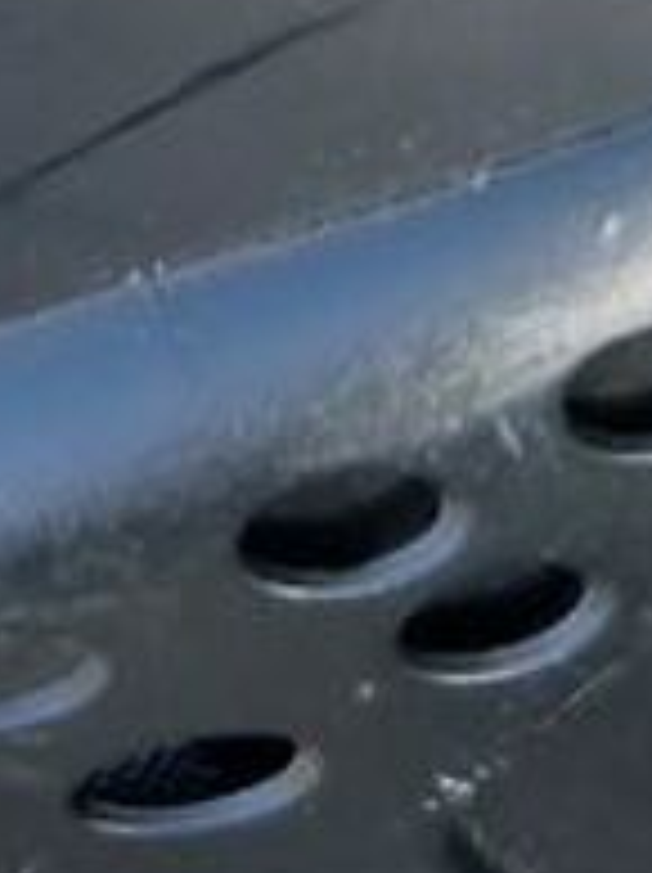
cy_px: -884
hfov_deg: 8.2
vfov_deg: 10.2
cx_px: -18
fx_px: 4505
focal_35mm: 179
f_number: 1.8
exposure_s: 1/50
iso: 25
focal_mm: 3.98
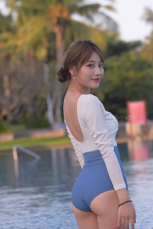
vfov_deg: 21.5
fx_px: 606
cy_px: 114
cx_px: 76
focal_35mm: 95
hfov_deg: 14.4
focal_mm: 95
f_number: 3.5
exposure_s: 1/1000
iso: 320
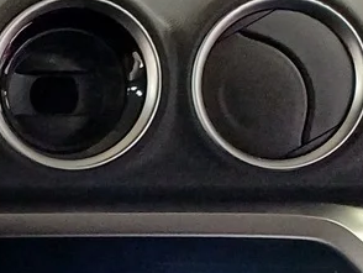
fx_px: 1427
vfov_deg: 10.4
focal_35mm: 136
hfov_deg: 12.1
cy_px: 453
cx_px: -468
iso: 400
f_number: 1.8
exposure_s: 1/33.3
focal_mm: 4.65
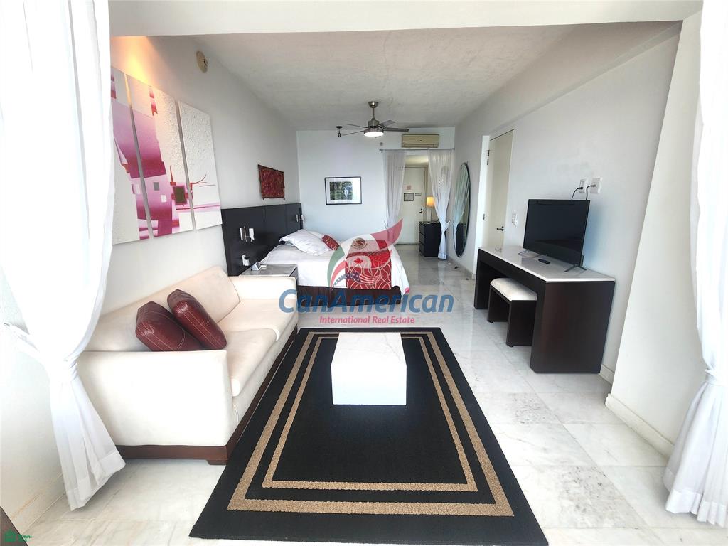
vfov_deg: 89.9
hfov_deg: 106.2
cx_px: 364
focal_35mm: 13
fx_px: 273
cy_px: 273
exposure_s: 1/120
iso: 80
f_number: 2.2
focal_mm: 2.2
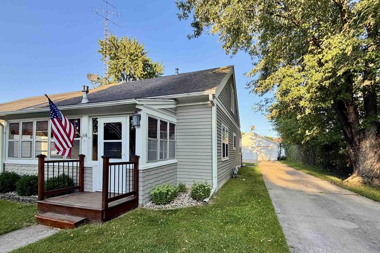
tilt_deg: -0.6
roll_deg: +0.1
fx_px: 190
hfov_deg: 90.0
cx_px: 193
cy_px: 152
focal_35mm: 18
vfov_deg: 66.7
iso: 40
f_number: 2.2
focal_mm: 2.22
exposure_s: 1/230
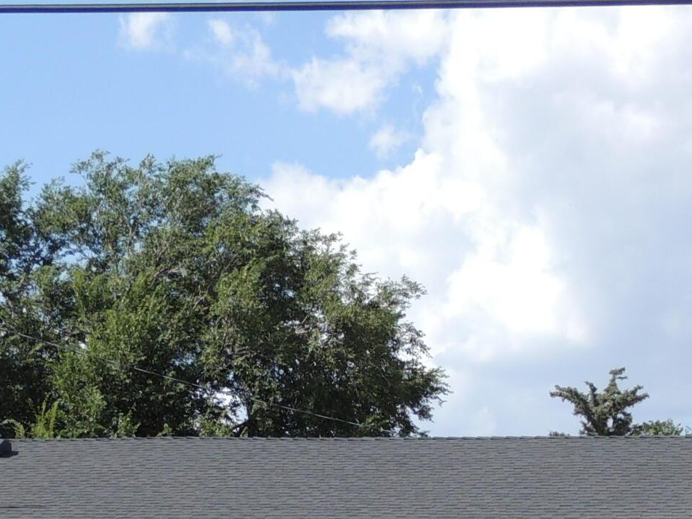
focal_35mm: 104
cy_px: 714
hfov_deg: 18.9
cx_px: 320
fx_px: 2079
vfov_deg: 13.6
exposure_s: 1/1000
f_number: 3.2
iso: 100
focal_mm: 5.8
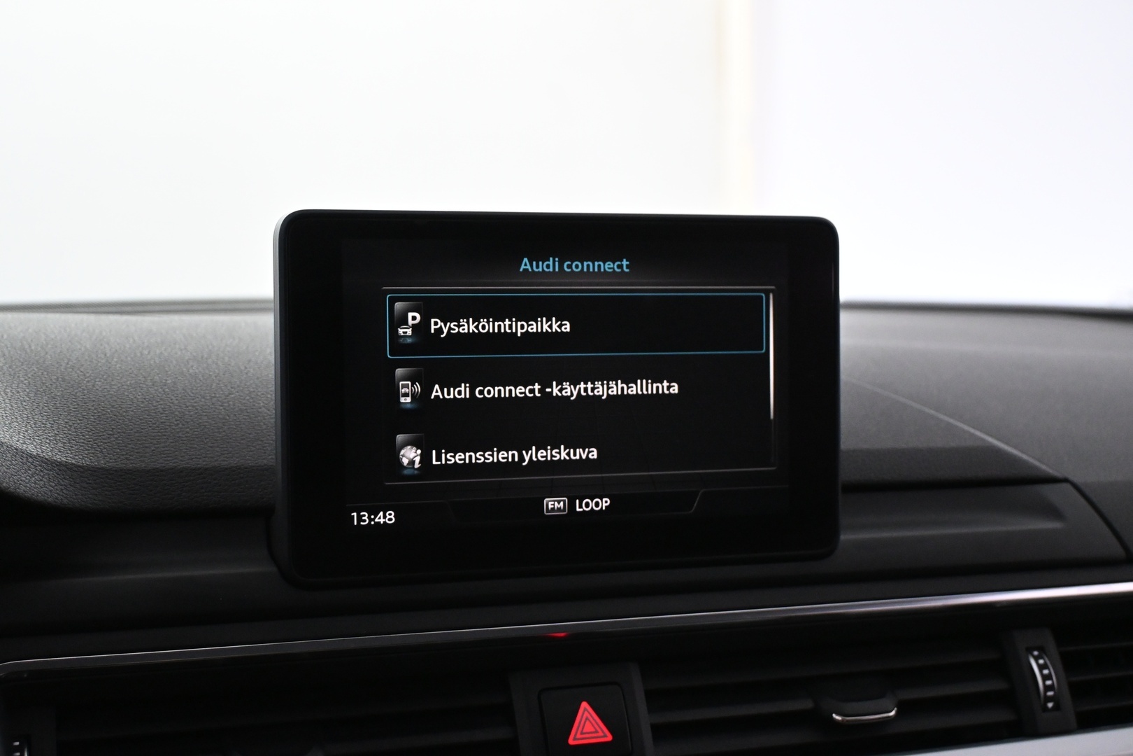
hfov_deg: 38.9
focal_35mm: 51
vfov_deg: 26.5
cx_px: 566
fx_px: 1605
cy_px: 378
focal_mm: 34
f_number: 5
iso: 3600
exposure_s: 1/60
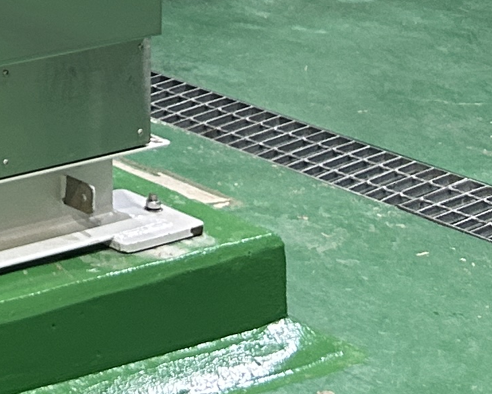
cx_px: -471
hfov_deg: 12.3
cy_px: -549
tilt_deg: +0.9
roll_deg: +1.3
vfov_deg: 9.7
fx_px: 2039
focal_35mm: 140
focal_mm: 5.7
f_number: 1.5
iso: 125
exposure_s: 1/60
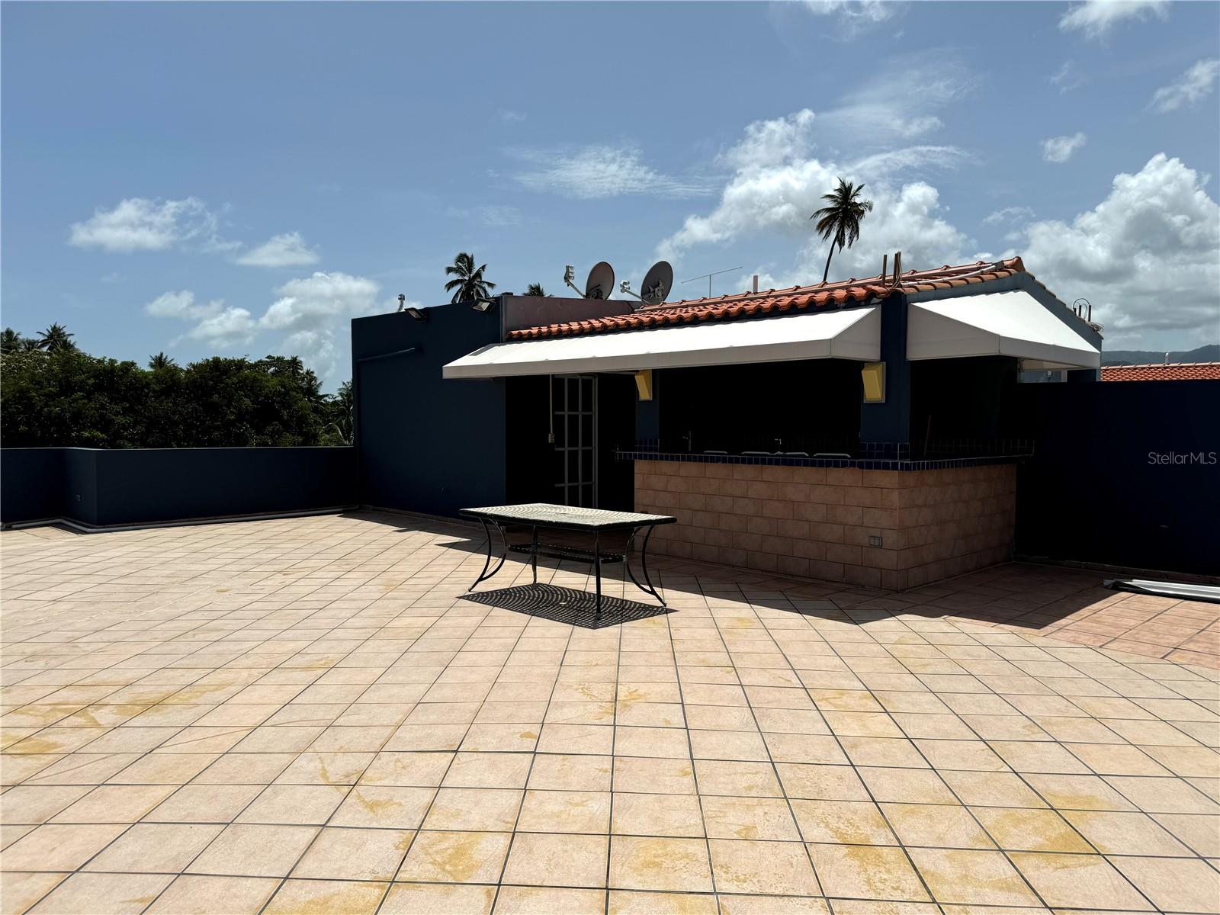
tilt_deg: -1.9
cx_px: 610
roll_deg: +0.2
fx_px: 846
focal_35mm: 24
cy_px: 458
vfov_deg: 56.8
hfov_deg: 71.6
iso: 80
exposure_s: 1/12346
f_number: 1.78
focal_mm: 6.76
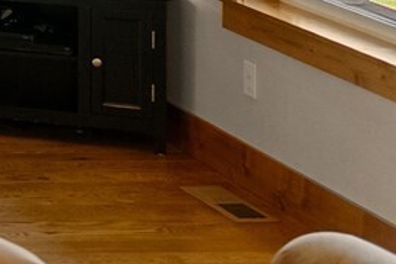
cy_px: -389
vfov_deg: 8.3
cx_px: -666
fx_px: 1651
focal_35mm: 150
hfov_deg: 10.8
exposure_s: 1/15
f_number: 3.2
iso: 400
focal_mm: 24
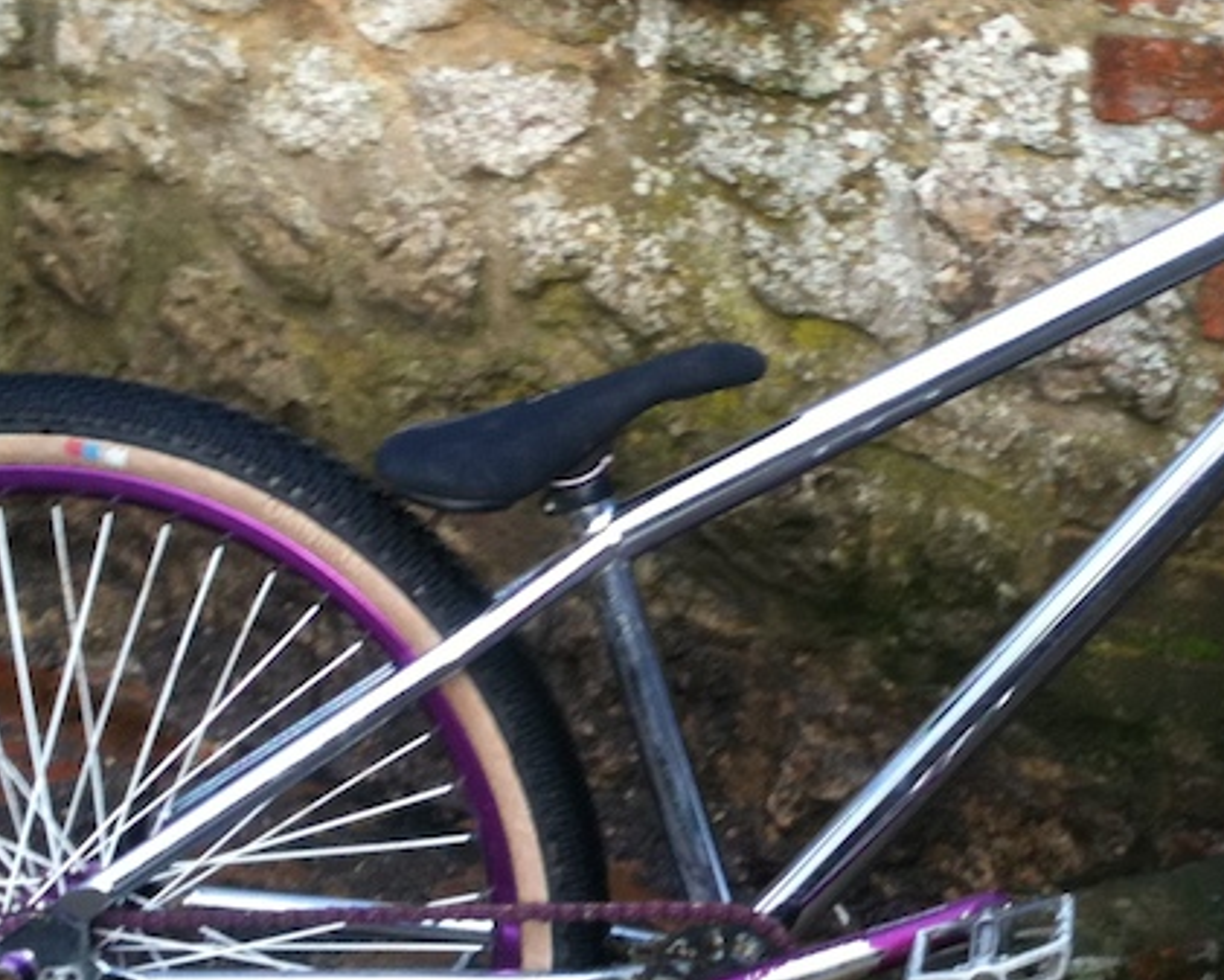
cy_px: 529
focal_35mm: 83
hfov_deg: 22.8
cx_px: 895
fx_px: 3007
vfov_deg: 18.5
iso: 64
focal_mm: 3.85
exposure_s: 1/120
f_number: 2.8
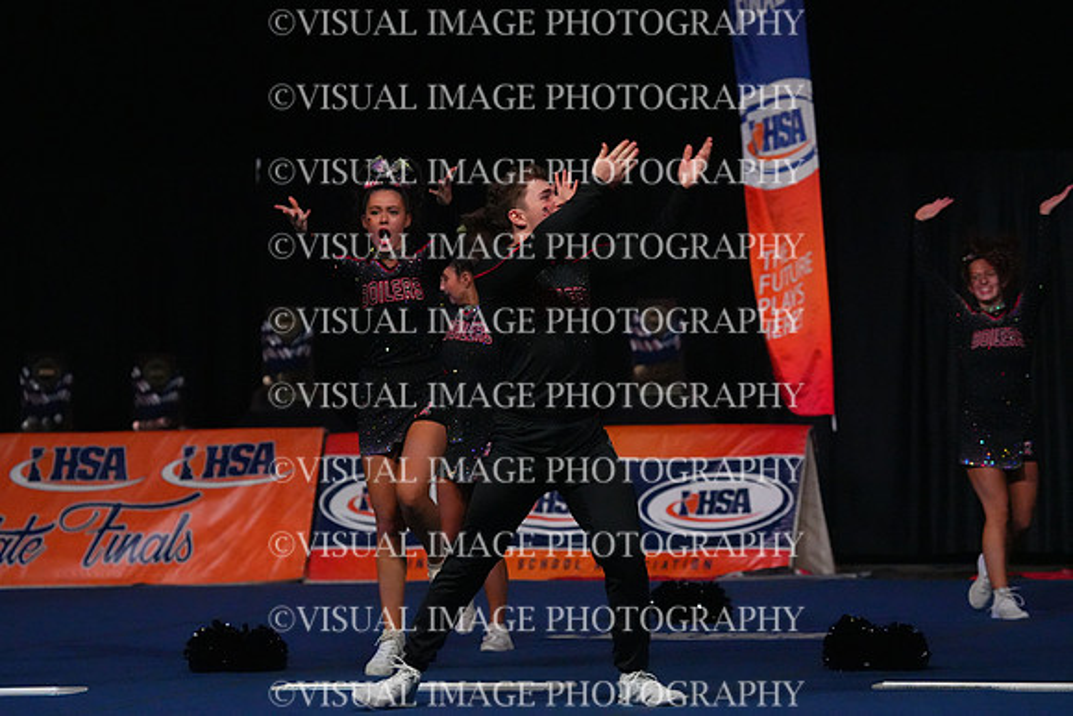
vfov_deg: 7.6
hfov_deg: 11.4
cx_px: 536
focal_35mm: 180
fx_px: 5366
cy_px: 358
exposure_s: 1/1250
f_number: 5.6
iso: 16000
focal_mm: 180
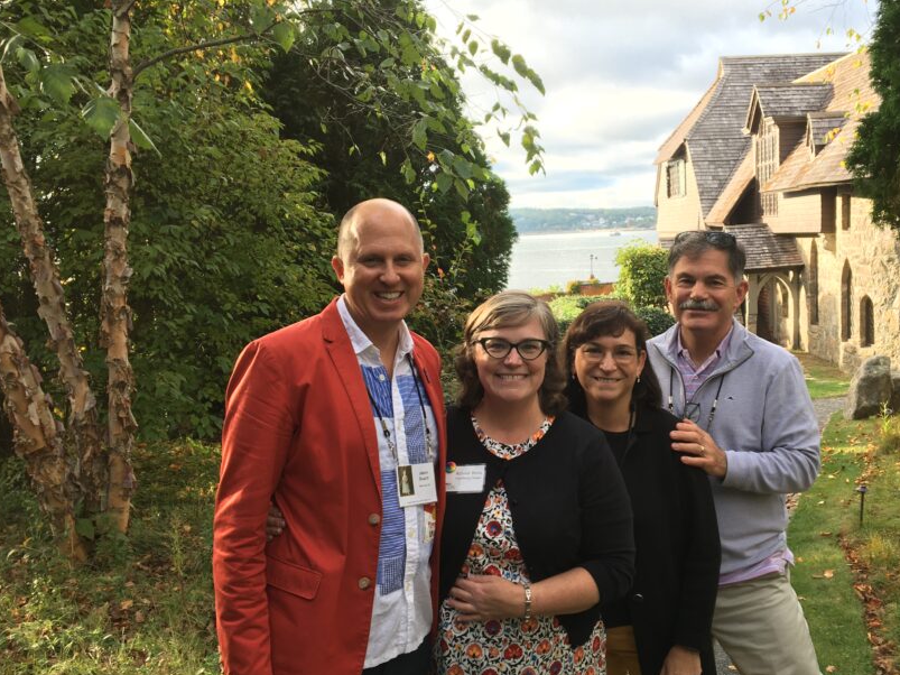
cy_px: 358
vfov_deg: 38.6
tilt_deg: -6.6
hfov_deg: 49.7
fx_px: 962
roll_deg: +3.0
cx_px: 563
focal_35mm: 37
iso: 25
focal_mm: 4.15
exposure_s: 1/123
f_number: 2.2
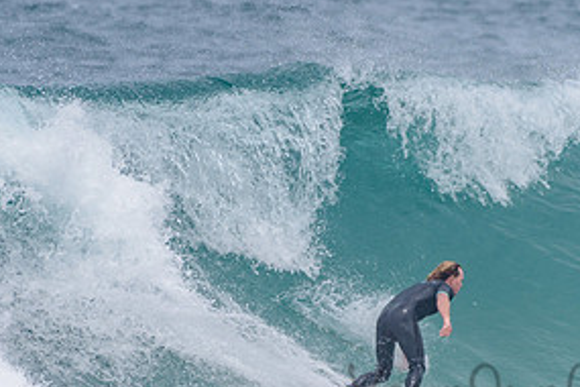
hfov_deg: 1.7
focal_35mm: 1246
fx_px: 20073
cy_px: 305
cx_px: 432
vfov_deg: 1.1
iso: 140
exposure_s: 1/2000
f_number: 5.6
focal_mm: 500
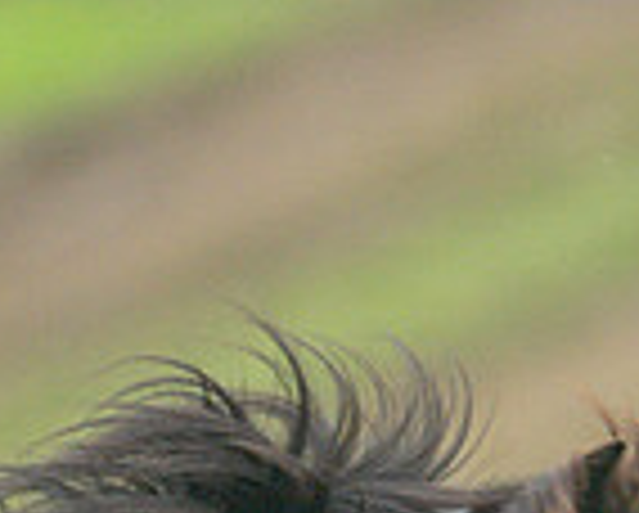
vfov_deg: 0.5
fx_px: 62154
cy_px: 841
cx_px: 491
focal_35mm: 3282
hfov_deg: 0.6
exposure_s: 1/500
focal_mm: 400
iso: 400
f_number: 4.5
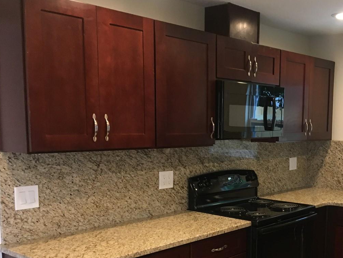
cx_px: 268
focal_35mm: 46
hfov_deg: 39.8
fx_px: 456
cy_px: 180
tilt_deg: -9.2
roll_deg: -0.5
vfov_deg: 31.2
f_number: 2.2
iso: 125
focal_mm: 4.15
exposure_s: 1/30
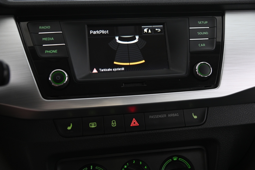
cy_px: 85
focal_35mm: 44
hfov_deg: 44.5
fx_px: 311
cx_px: 128
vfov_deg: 30.5
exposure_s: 1/25
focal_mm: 44
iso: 2000
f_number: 4
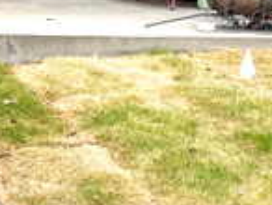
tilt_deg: +0.1
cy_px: -119
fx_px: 826
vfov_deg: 13.2
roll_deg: -0.6
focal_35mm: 105
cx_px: -252
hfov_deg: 15.4
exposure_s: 1/2525
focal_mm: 6.76
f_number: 1.78
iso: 80
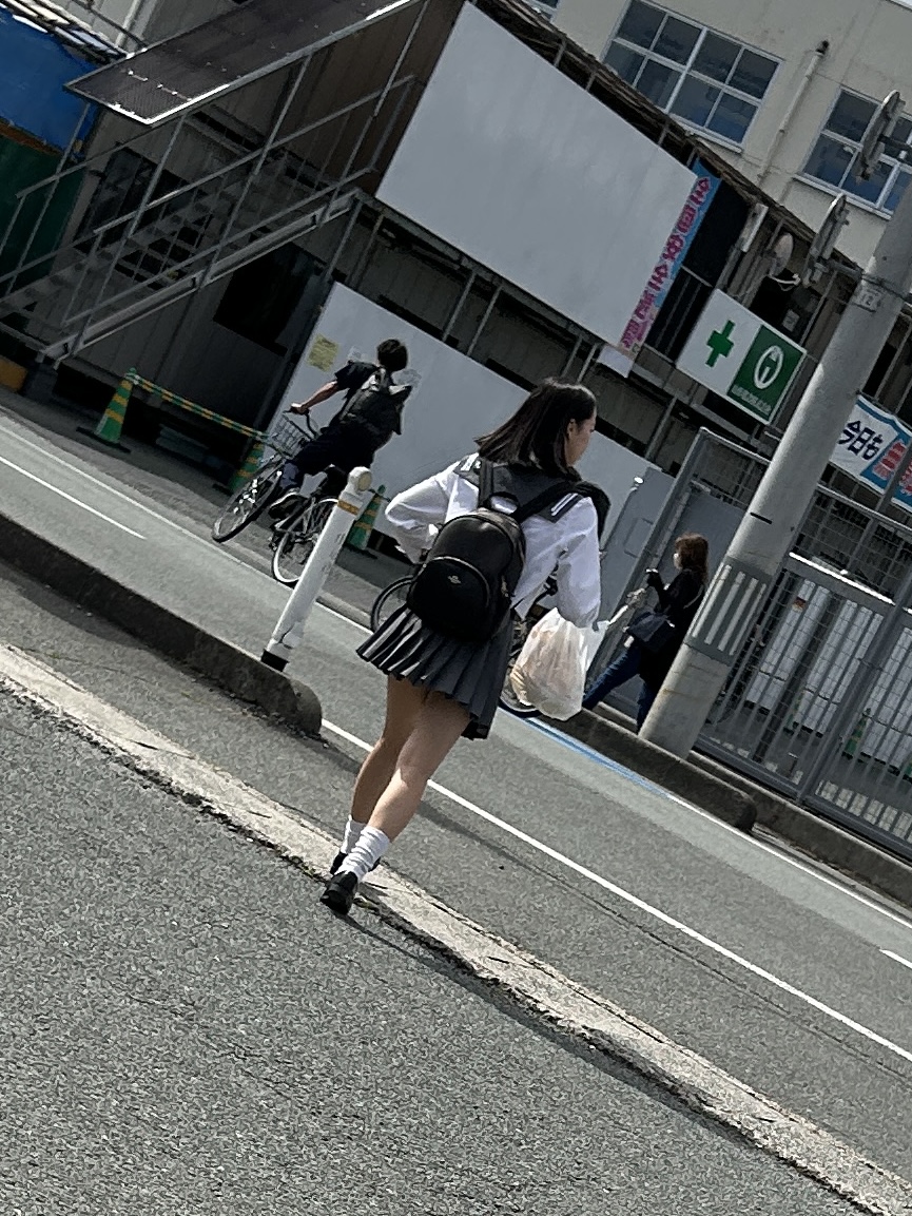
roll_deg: -24.7
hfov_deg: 53.1
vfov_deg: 67.3
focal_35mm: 26
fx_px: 913
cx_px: 456
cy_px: 608
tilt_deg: -10.9
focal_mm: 5.7
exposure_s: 1/6579
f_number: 1.5
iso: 50
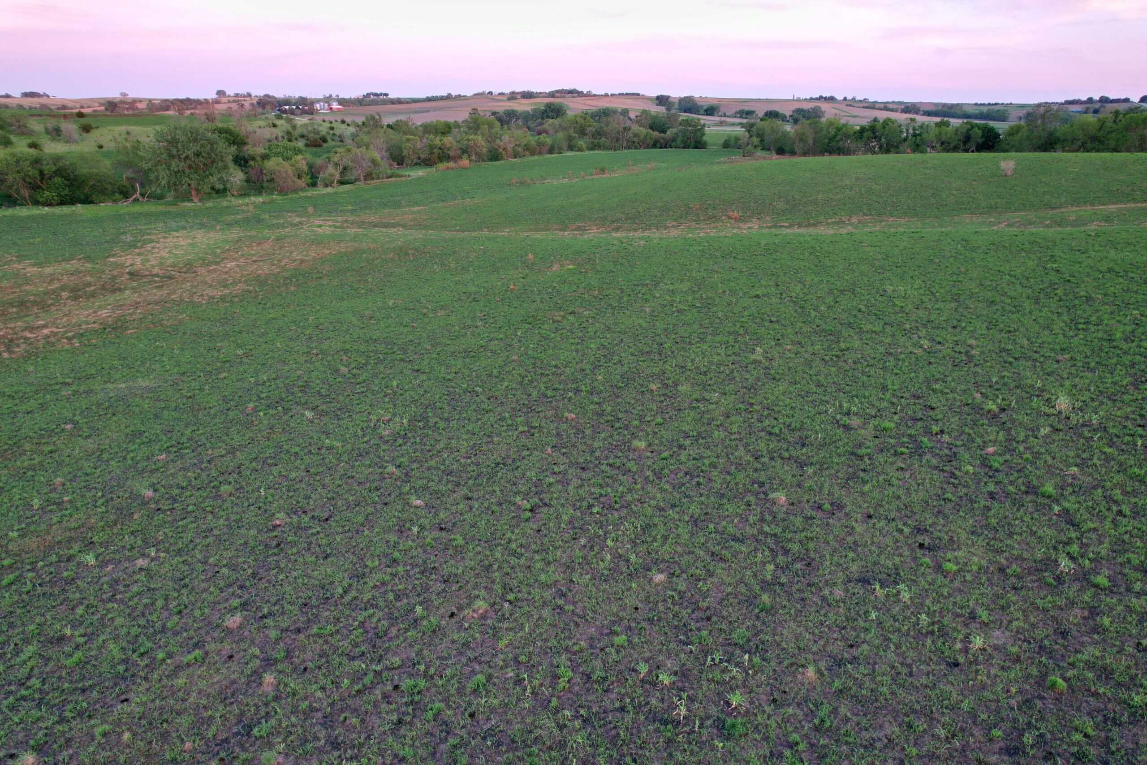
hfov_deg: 78.6
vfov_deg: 57.2
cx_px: 574
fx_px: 701
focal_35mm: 22
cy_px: 382
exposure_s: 1/50
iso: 100
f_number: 2.8
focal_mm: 8.38
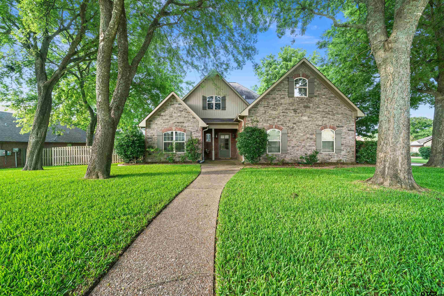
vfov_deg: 90.0
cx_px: 222
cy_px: 148
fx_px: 148
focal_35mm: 12
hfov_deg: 112.6
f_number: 9
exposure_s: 1/100
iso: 400
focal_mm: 12
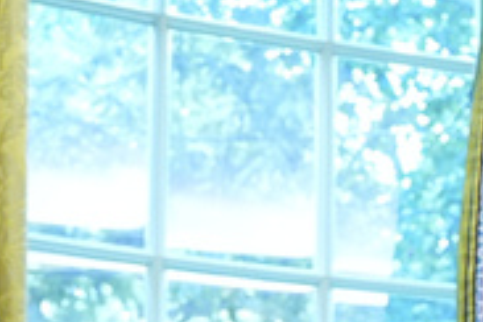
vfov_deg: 7.6
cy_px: 775
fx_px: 2254
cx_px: 1256
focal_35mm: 168
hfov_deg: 10.2
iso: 3200
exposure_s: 1/160
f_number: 2.8
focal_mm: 30
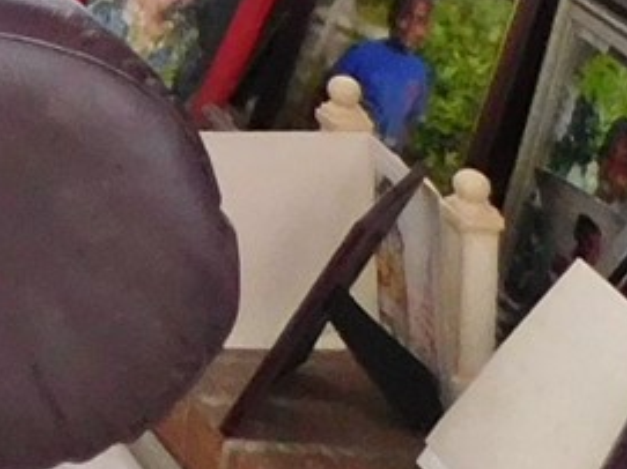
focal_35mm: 174
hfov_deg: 8.8
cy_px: -913
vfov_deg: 7.5
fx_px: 3150
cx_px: -1391
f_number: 3
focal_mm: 4
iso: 400
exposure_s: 1/13
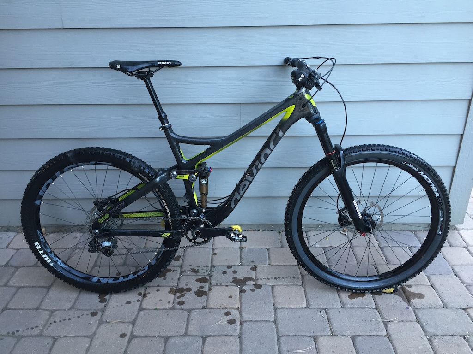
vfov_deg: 48.2
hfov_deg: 61.7
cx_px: 236
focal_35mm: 29
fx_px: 396
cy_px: 177
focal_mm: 4.15
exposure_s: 1/30
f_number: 2.2
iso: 64
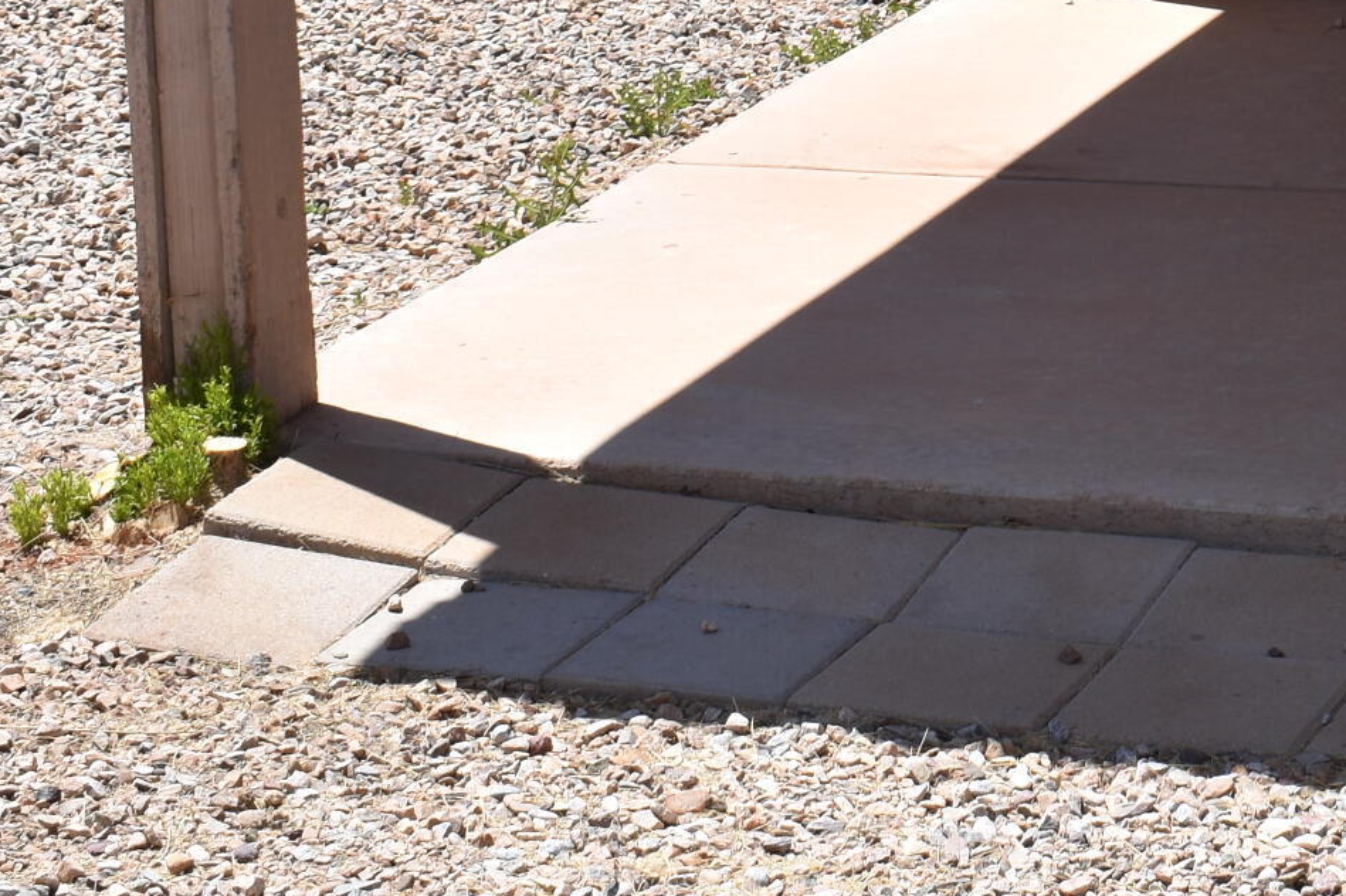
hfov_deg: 16.8
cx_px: 1461
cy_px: -337
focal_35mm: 119
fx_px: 4432
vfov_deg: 11.2
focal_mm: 25
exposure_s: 1/200
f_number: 9
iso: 100
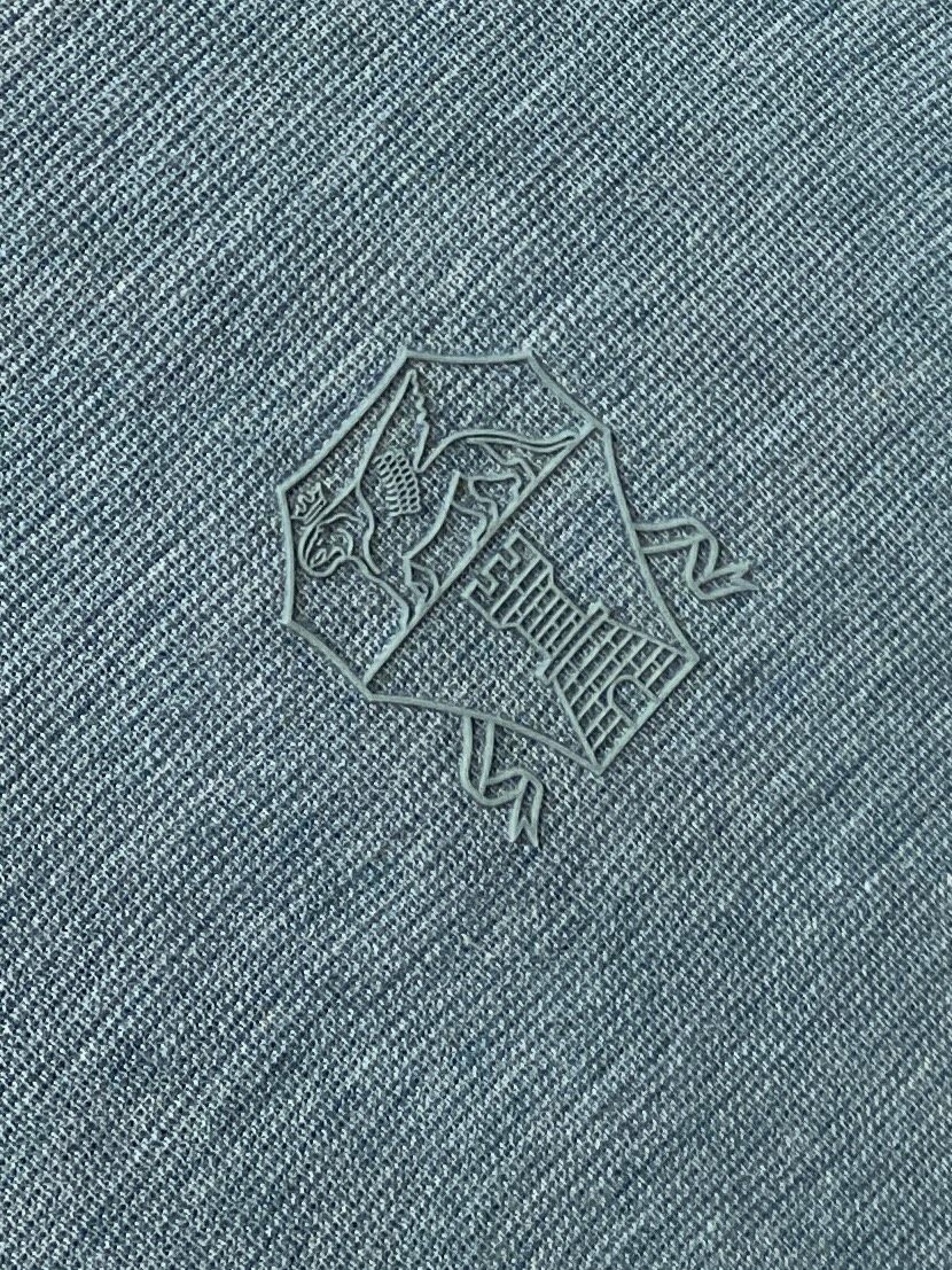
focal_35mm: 26
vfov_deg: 67.3
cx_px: 476
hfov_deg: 53.1
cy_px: 635
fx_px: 954
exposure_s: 1/121
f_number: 1.8
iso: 100
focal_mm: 4.25
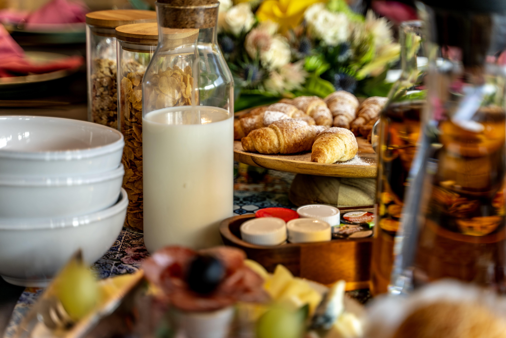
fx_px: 1054
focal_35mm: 75
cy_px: 169
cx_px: 253
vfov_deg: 18.2
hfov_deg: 27.0
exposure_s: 1/125
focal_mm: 75
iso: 400
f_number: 2.8
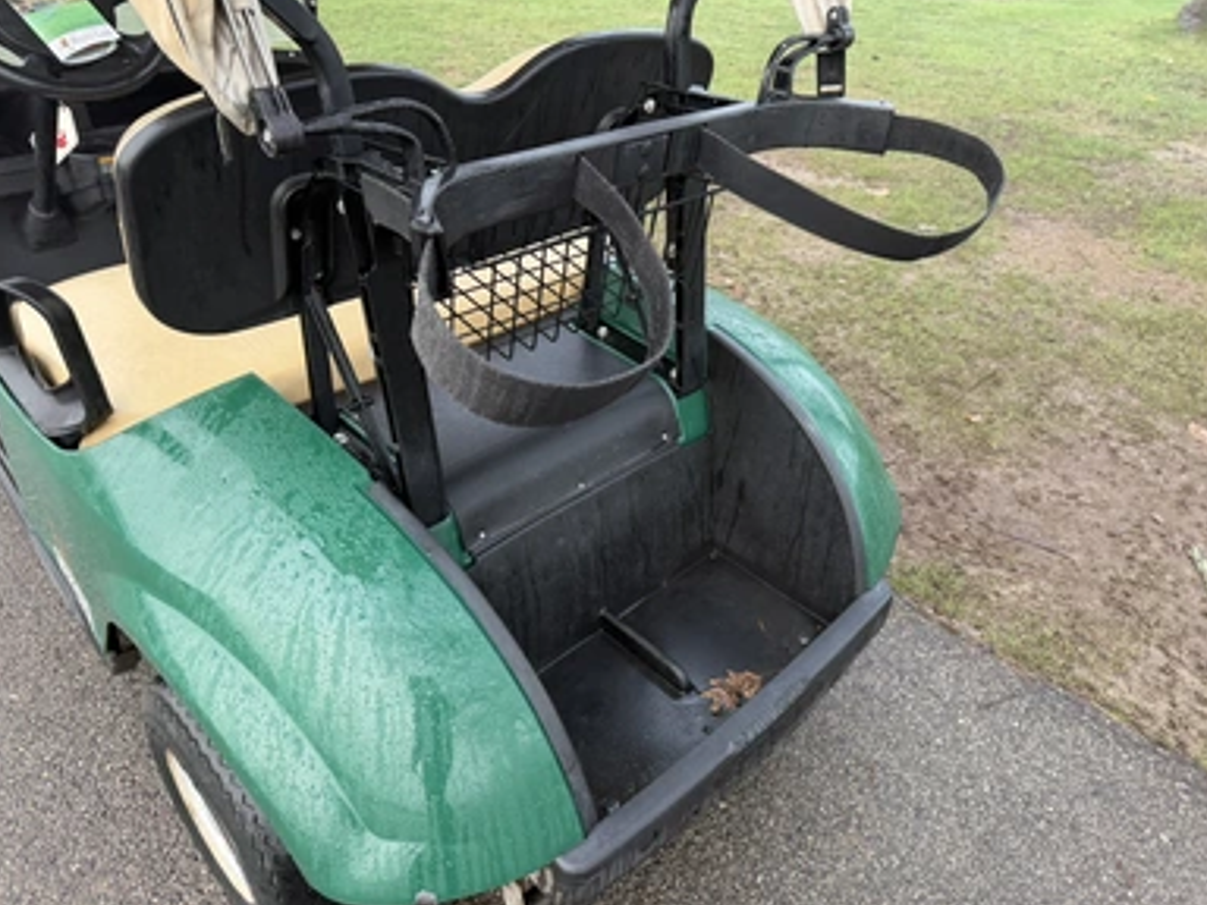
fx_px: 872
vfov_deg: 54.9
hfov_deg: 69.4
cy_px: 452
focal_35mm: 25
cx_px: 613
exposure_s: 1/121
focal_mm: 6.76
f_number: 1.78
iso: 125
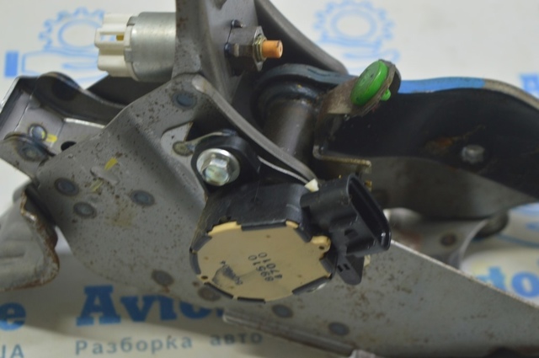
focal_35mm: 75
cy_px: 179
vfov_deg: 18.1
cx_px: 270
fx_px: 1121
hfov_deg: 27.0
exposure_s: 1/20
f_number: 5.6
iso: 400
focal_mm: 50
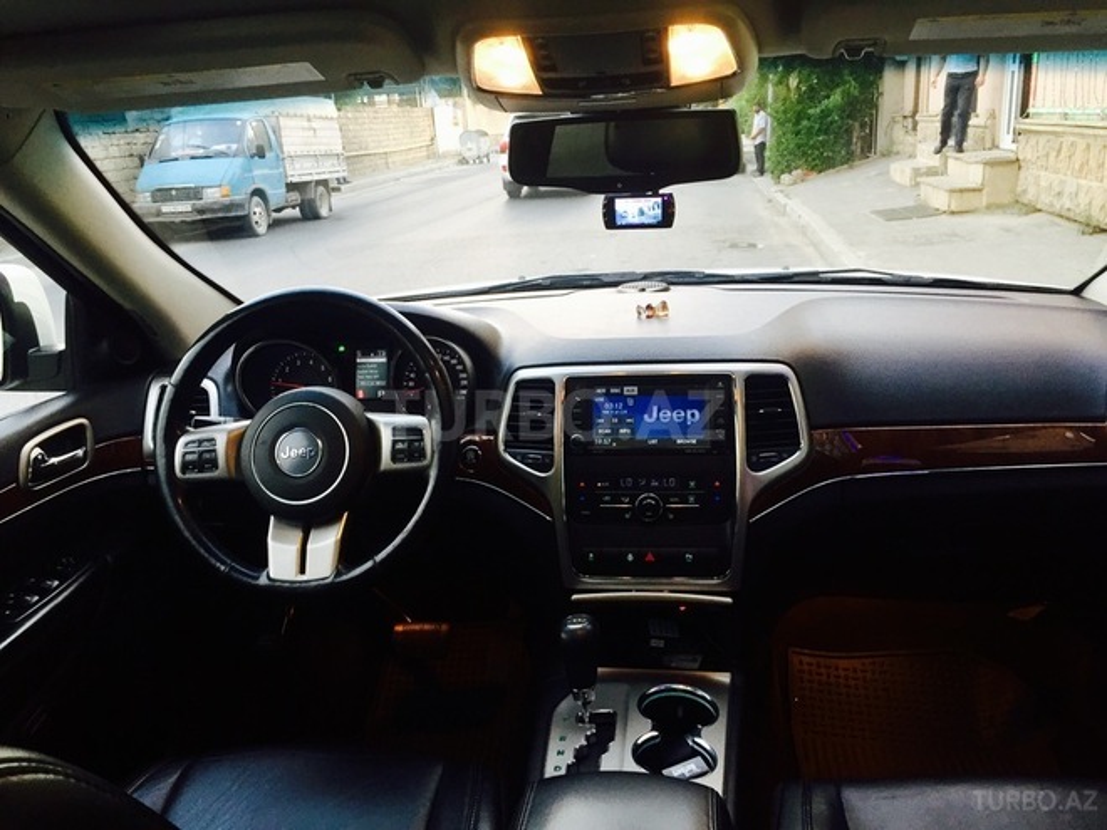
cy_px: 415
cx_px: 554
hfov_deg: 61.7
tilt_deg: -15.4
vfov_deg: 48.2
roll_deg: +3.6
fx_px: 927
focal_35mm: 29
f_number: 2.2
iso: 125
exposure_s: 1/33
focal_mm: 4.15
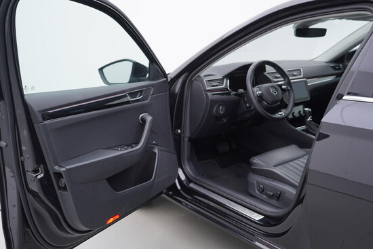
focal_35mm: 36
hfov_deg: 53.1
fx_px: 373
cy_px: 124
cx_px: 186
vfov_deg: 36.9
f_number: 3.5
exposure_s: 1/60
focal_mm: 24
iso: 125
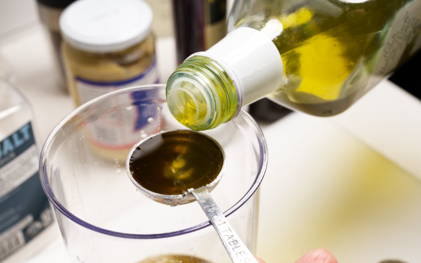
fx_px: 757
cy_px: 184
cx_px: 211
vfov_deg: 19.6
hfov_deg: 31.1
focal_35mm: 66
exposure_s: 1/1600
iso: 1250
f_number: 9
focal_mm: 48
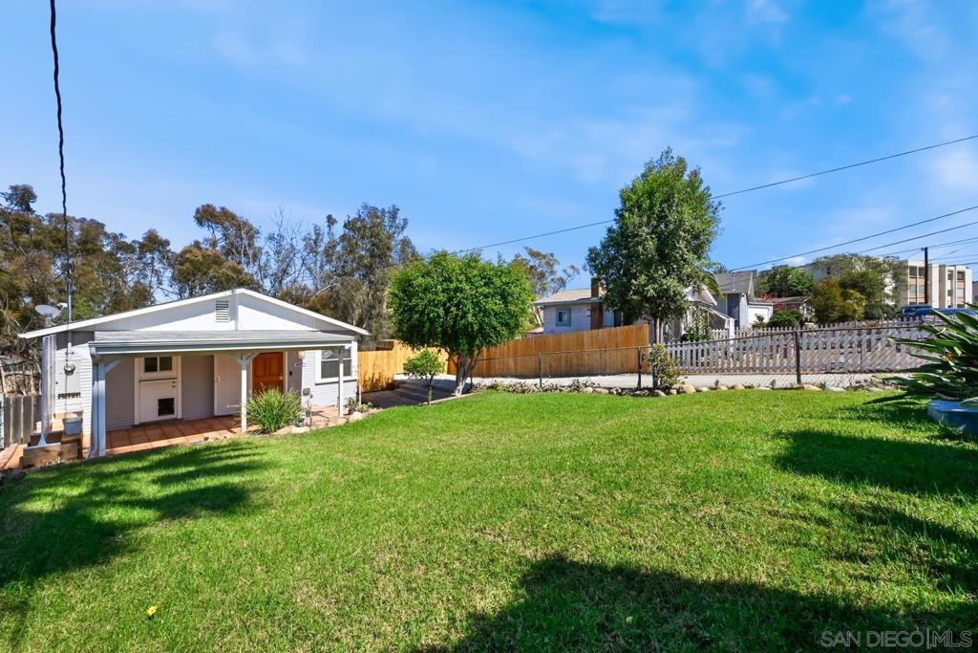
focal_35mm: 14
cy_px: 326
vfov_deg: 81.2
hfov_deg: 104.2
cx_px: 489
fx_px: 380
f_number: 11
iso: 500
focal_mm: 14
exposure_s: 1/500
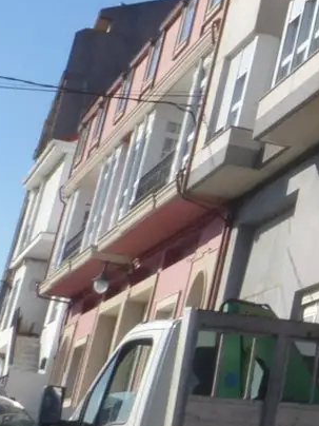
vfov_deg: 16.5
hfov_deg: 11.3
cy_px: -90
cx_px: 709
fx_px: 1401
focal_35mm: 114
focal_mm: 4.3
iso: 80
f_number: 8
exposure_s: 1/160
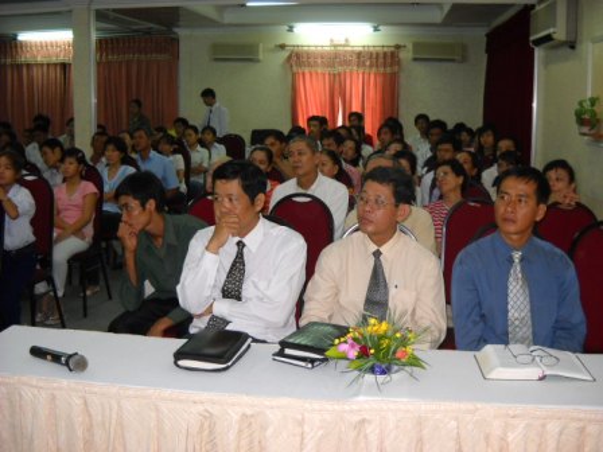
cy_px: 226
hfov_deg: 45.8
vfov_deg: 35.1
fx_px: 714
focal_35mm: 41
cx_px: 302
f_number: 3.1
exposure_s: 1/30
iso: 200
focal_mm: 6.72
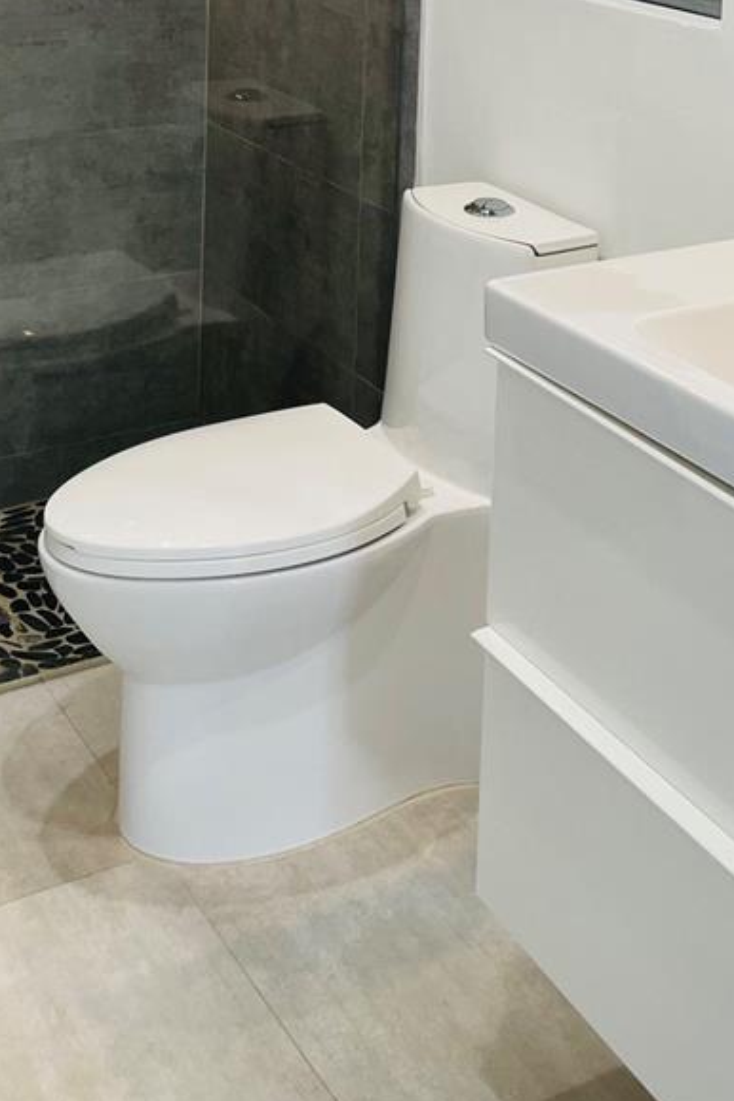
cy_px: -30
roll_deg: -1.4
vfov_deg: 32.4
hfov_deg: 24.2
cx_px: 422
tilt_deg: -7.5
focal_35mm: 56
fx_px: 1713
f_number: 1.6
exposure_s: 1/120
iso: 80
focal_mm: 4.2
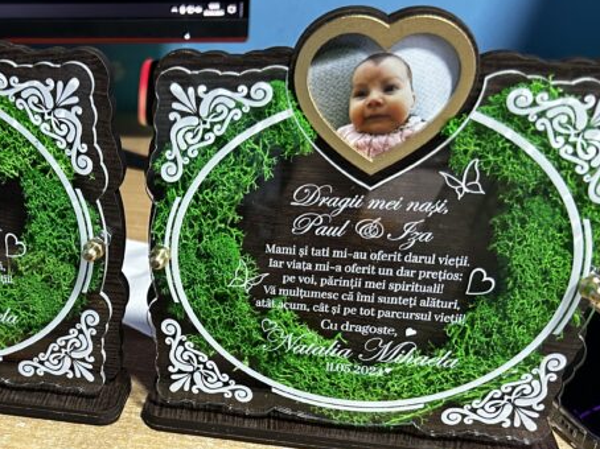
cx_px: 137
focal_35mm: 44
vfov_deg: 32.4
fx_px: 762
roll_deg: +0.5
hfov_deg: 41.5
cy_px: 321
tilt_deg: -28.8
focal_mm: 5.7
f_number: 1.5
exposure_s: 1/60
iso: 500
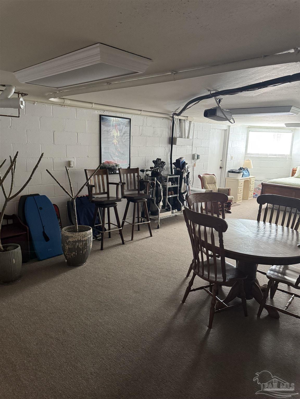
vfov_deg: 71.6
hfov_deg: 56.8
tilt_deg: -11.1
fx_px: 277
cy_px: 200
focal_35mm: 24
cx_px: 150
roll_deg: -0.1
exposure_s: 1/40
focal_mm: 6.76
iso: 800
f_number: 1.78
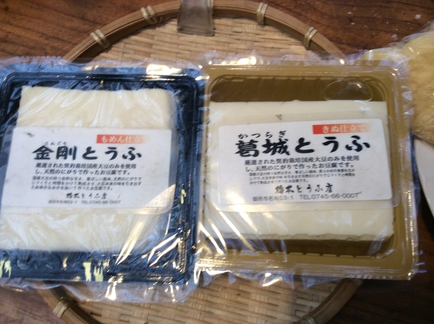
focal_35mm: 33
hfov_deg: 55.4
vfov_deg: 42.9
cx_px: 217
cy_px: 162
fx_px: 413
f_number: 2.4
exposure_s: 1/30
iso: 40
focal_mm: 3.3
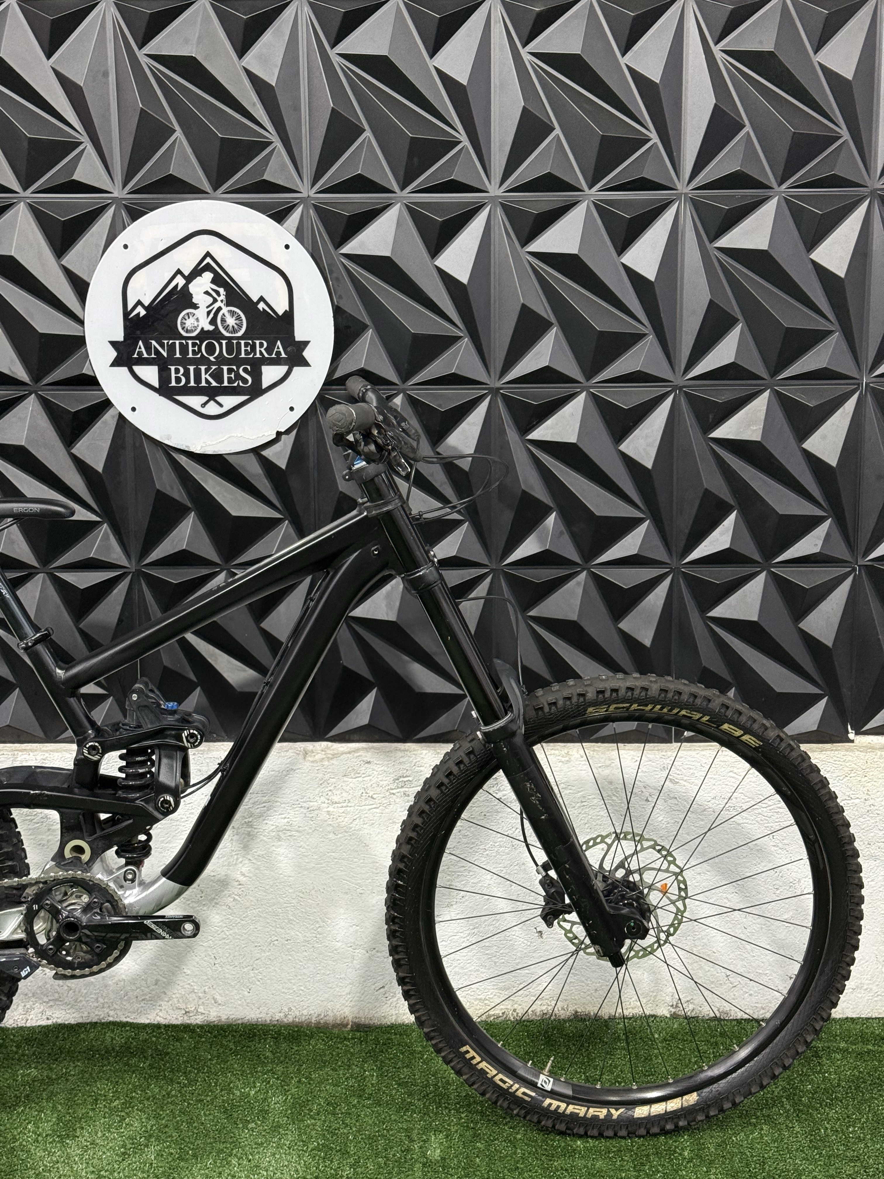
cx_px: 442
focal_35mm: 48
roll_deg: -0.6
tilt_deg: -8.7
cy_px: 590
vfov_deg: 39.7
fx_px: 1634
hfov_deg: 30.3
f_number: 1.78
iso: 160
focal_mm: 6.76
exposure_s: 1/60
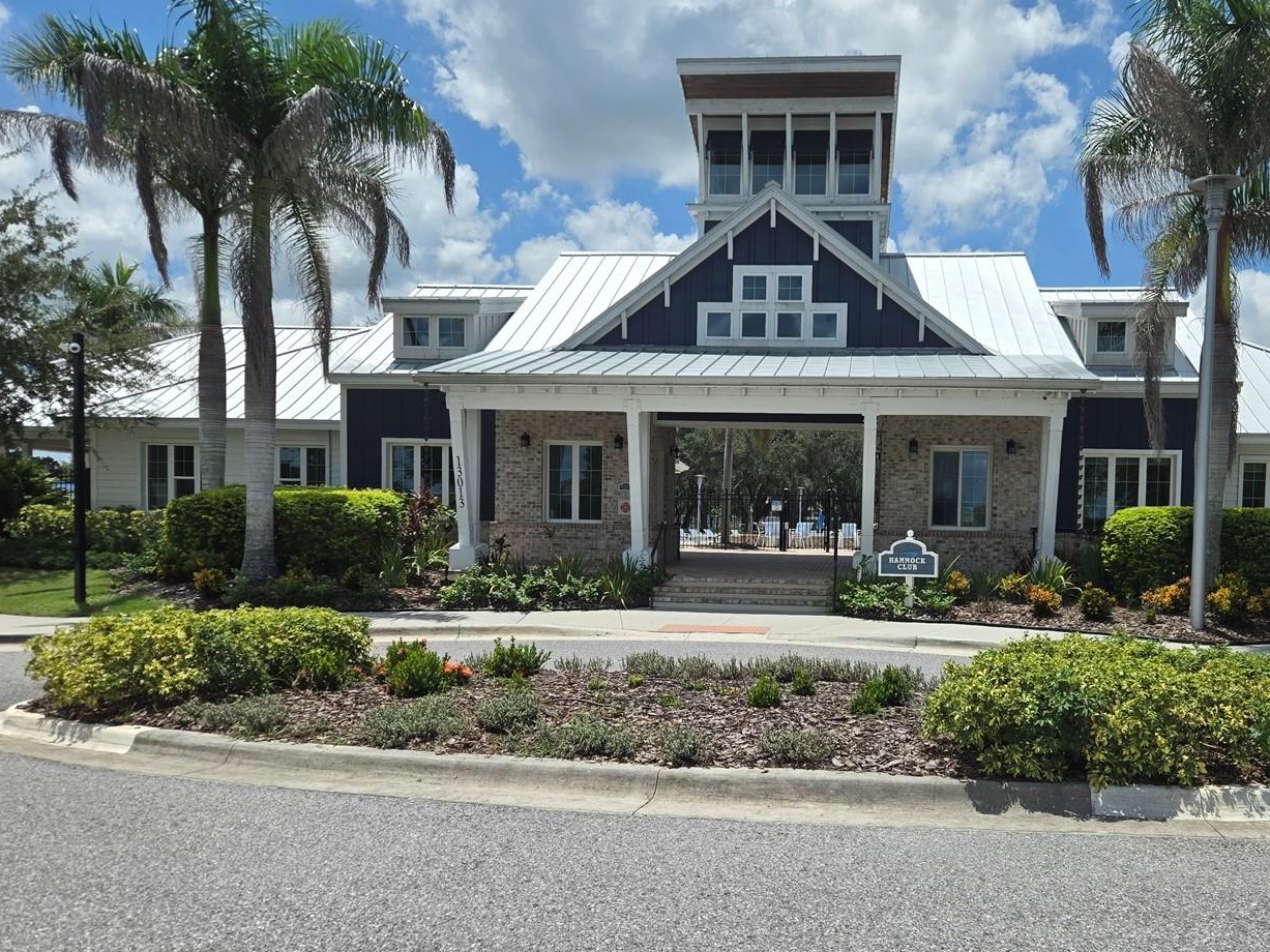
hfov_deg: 59.4
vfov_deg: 46.5
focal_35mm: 30
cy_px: 571
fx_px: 1101
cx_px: 773
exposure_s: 1/3050
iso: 25
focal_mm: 5.4
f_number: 1.8
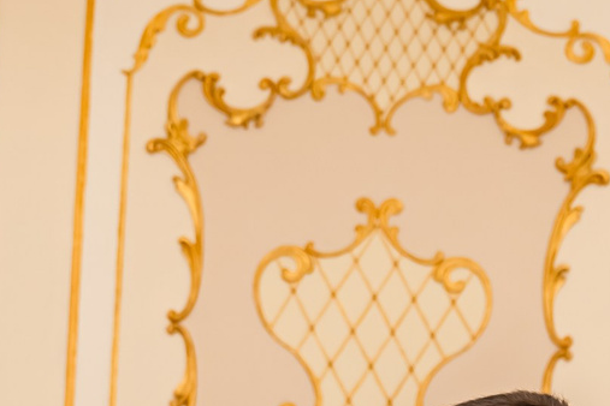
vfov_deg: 7.0
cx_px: 507
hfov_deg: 10.7
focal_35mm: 192
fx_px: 3253
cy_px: 717
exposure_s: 1/250
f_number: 3.5
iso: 500
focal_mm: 38
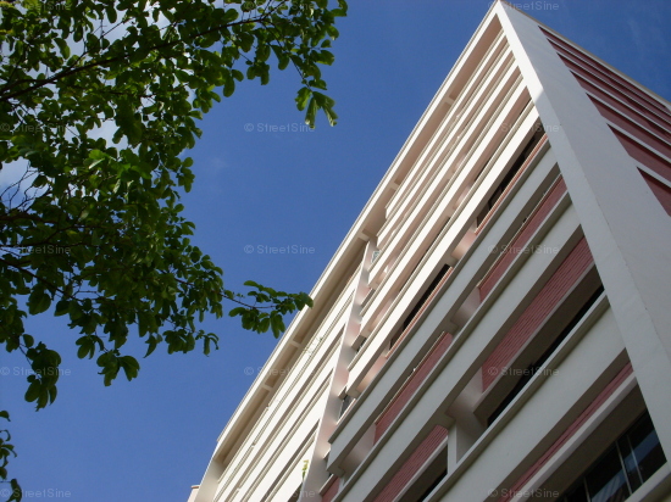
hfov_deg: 49.0
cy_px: 251
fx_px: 736
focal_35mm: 38
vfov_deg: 37.7
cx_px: 336
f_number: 8.4
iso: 80
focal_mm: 6.3
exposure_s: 1/250
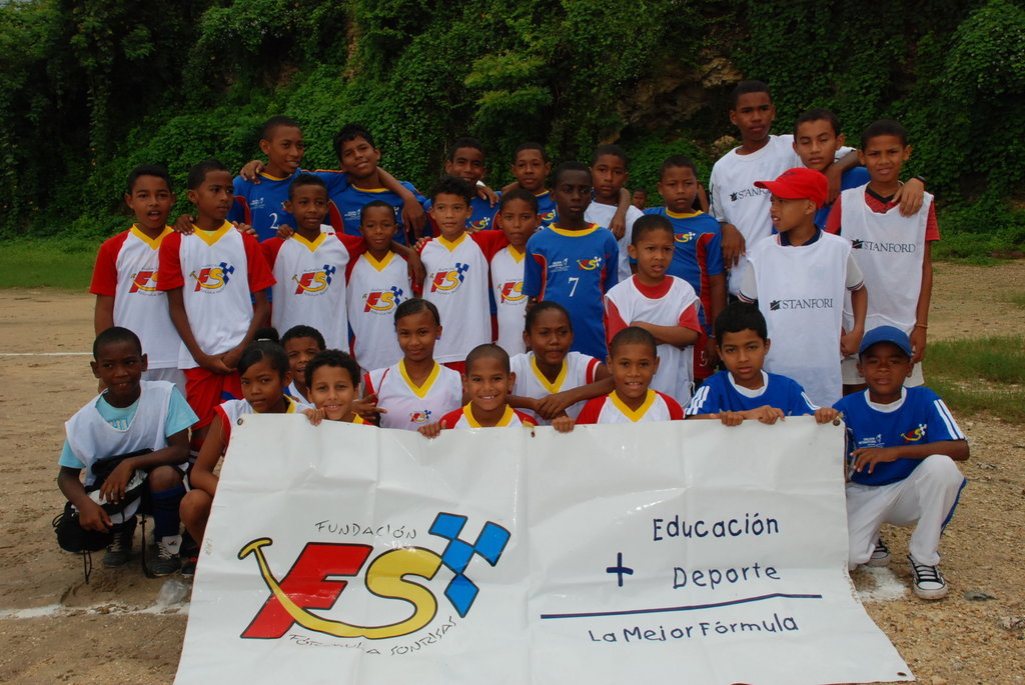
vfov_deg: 40.1
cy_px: 342
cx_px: 512
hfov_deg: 57.2
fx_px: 940
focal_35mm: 33
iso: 500
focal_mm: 22
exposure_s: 1/200
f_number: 14
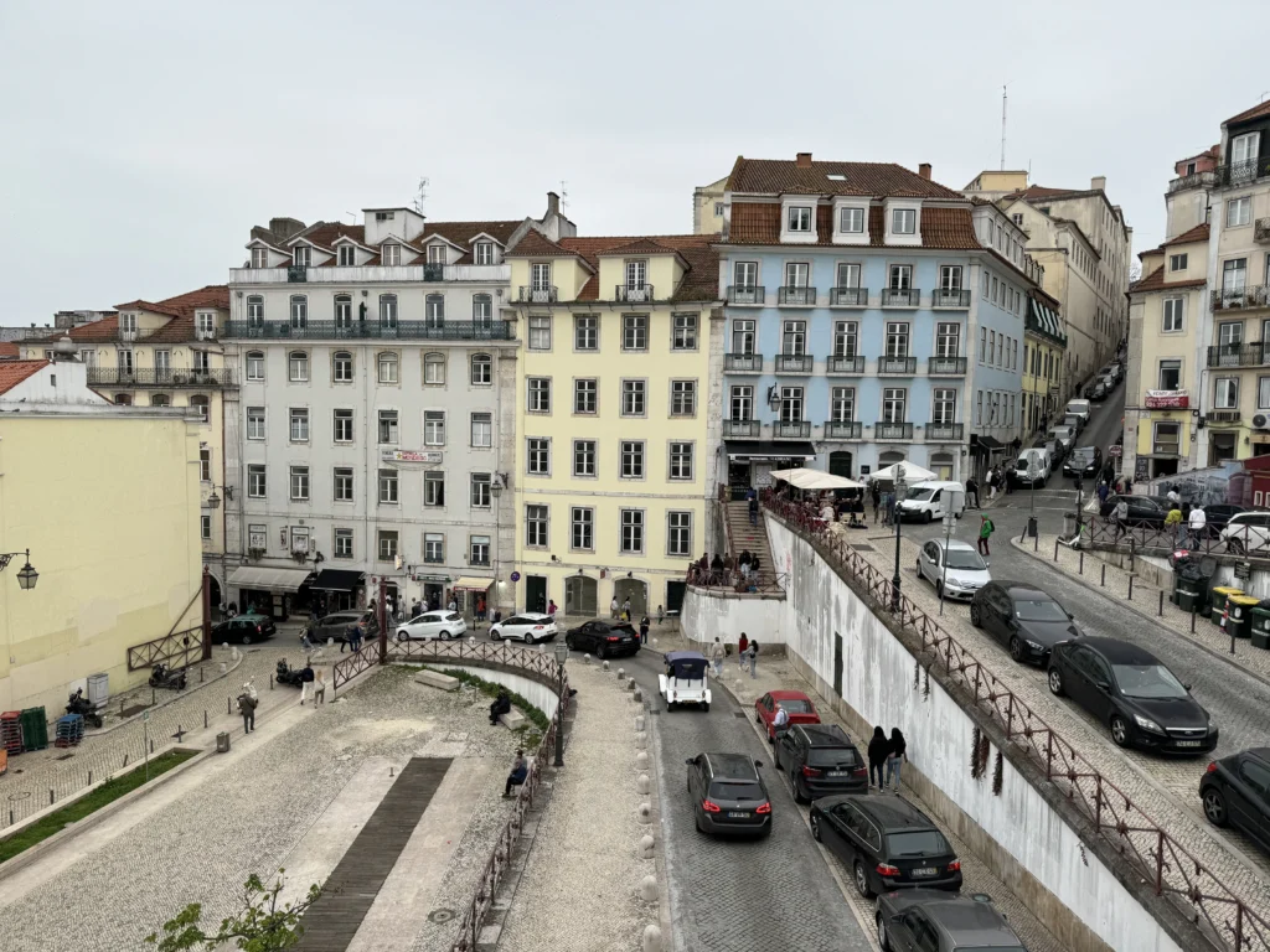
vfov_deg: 56.8
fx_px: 881
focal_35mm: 24
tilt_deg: -5.5
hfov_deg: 71.6
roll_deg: -0.8
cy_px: 476
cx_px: 635
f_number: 1.78
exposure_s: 1/888
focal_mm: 6.86
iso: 80
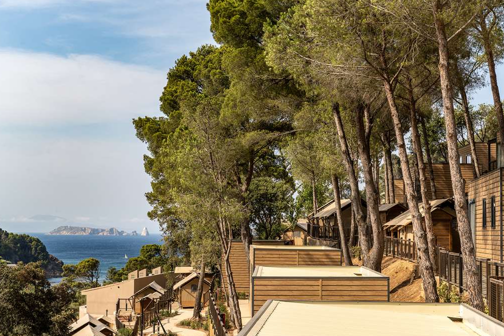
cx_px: 249
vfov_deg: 19.2
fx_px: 994
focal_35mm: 71
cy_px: 169
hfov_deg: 28.5
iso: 100
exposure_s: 1/125
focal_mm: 70
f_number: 9
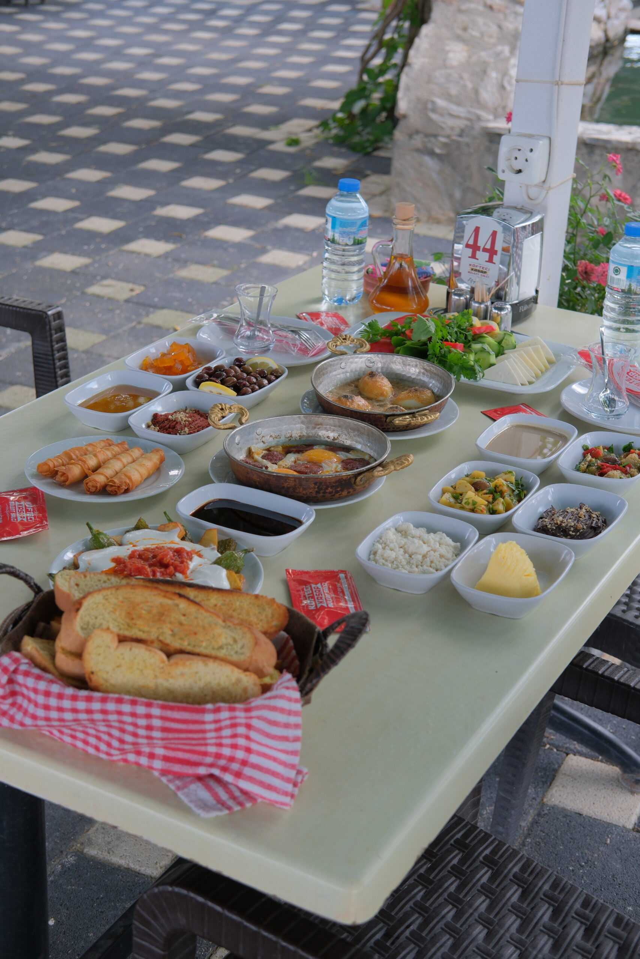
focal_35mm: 53
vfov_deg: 37.5
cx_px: 320
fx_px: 1413
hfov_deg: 25.5
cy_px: 480
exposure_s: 1/100
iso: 400
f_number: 5
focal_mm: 35
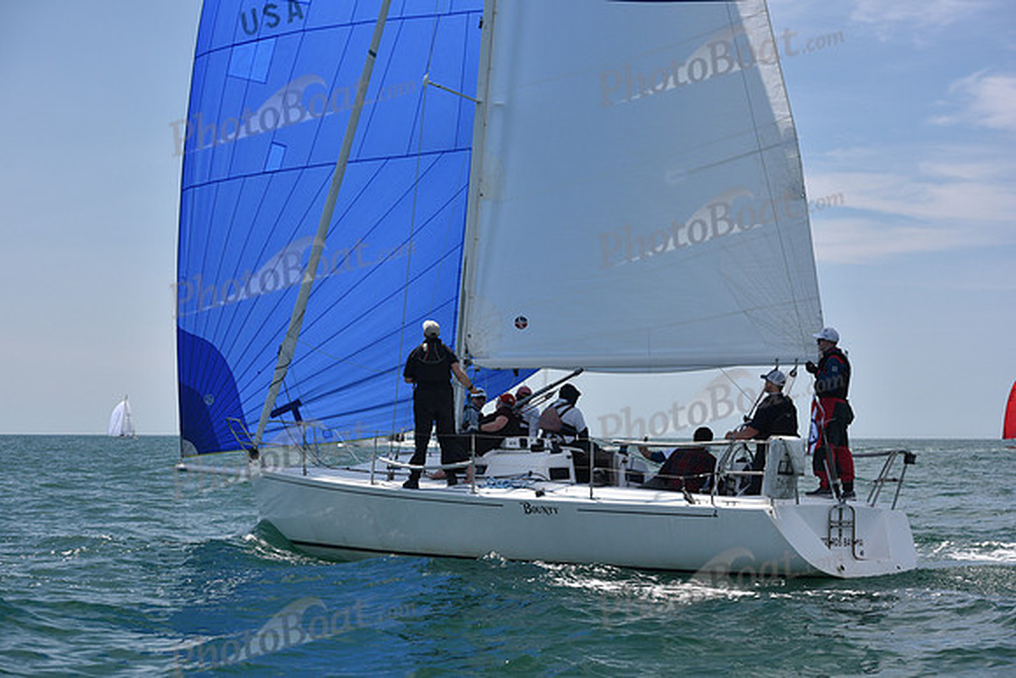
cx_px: 508
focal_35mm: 70
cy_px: 339
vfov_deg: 19.5
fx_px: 1976
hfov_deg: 28.8
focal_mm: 70
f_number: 7.1
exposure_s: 1/800
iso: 400
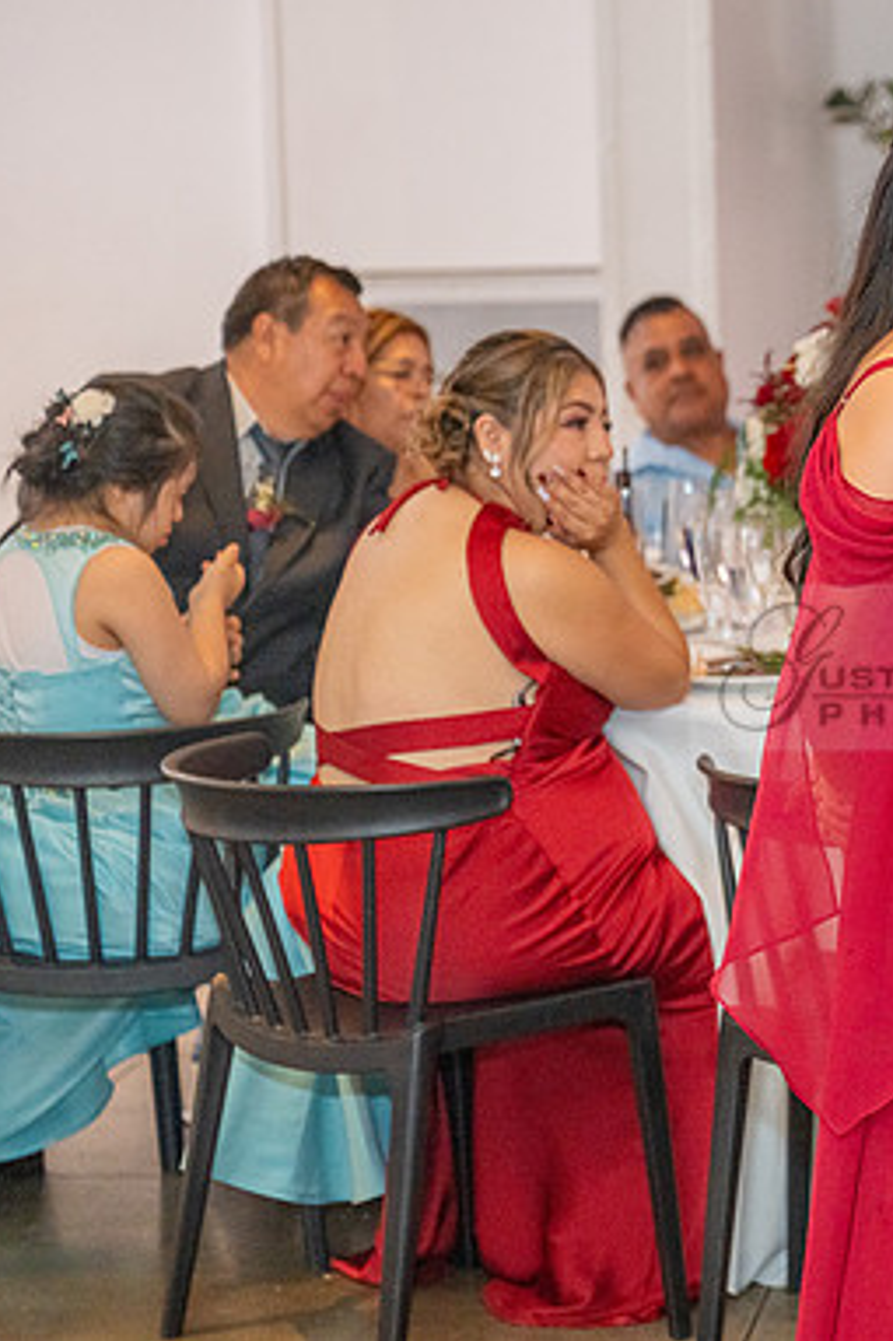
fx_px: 3947
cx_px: 995
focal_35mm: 106
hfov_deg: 12.7
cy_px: 667
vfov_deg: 19.3
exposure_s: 1/200
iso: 2000
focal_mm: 70
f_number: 2.8
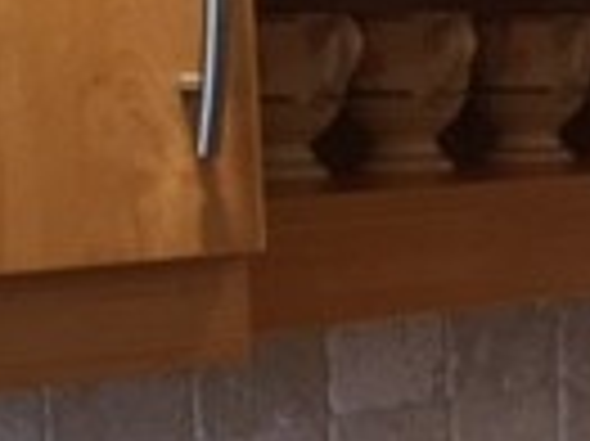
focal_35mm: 142
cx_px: 820
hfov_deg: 13.3
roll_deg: +2.5
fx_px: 2418
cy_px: 486
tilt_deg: -9.0
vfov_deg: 10.3
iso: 100
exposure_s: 1/30
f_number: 2.2
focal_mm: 4.15
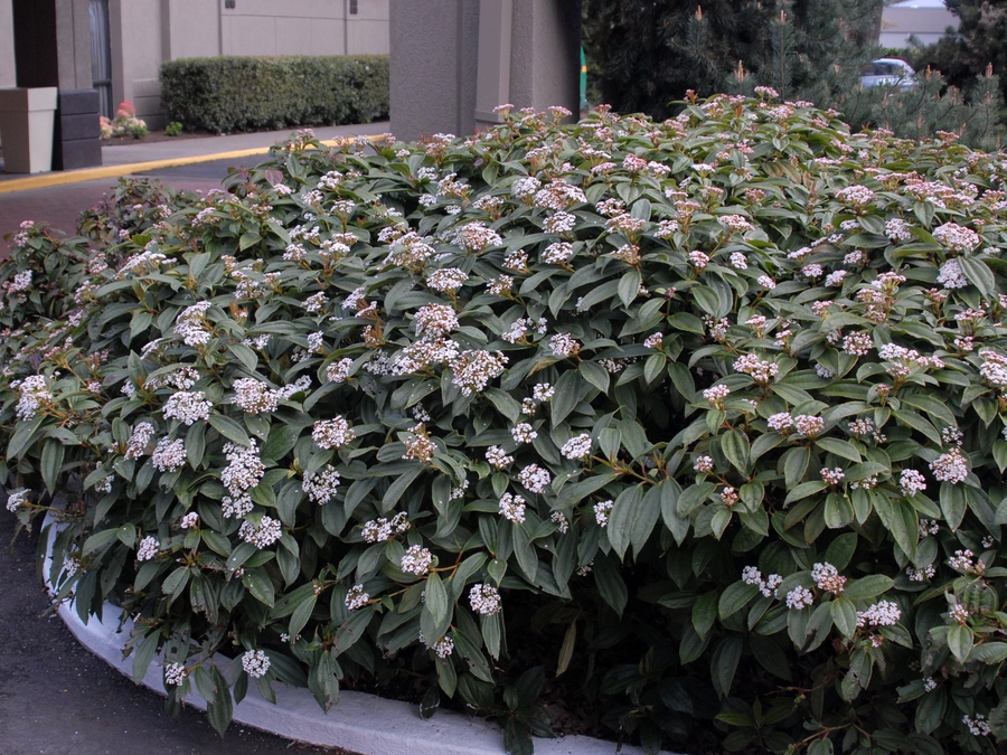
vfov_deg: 31.5
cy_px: 374
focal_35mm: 46
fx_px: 1338
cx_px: 459
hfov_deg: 41.2
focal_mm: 28
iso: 400
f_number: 6.3
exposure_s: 1/160
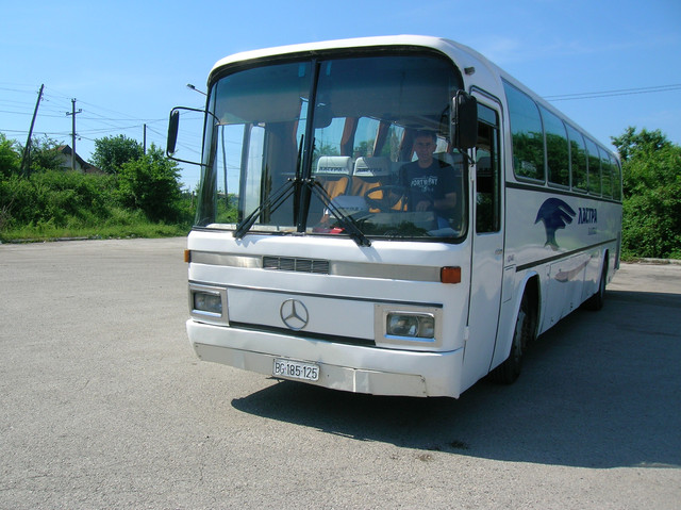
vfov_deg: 41.7
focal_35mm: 34
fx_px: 668
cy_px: 255
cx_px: 340
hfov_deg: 54.0
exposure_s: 1/404
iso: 50
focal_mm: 5.7
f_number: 4.9
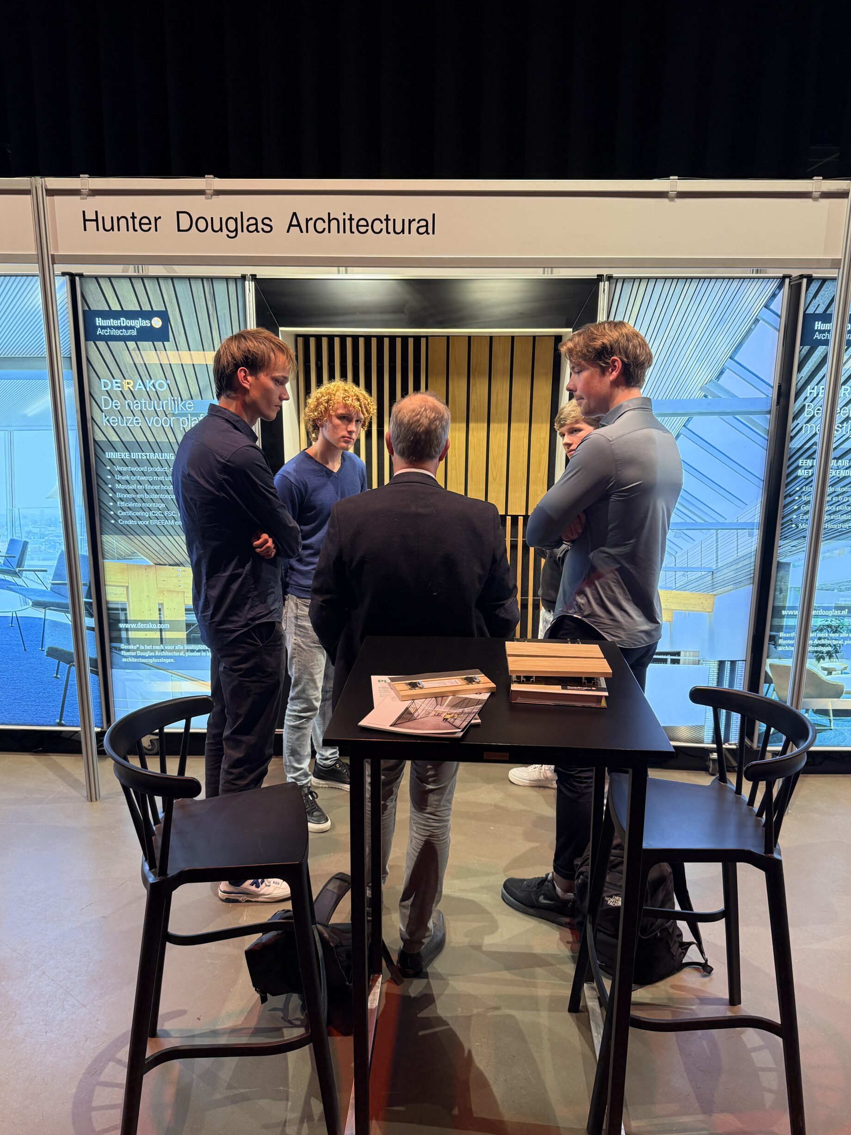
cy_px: 574
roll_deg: -0.7
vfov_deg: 69.4
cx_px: 422
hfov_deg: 54.9
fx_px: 820
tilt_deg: -12.6
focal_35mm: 25
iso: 200
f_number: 1.78
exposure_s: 1/50
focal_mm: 6.76
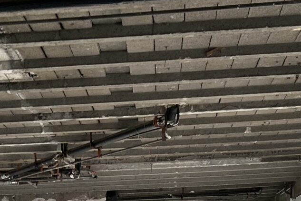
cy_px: 365
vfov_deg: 10.5
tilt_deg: -4.0
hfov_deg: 16.4
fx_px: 1028
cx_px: 23
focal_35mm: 123
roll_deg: -0.4
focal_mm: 5.7
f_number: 1.5
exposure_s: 1/650
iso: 50
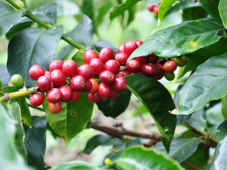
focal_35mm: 172
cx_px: 114
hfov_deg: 11.5
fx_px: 1125
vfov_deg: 8.7
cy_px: 85
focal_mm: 105
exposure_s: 1/60
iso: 220
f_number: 8
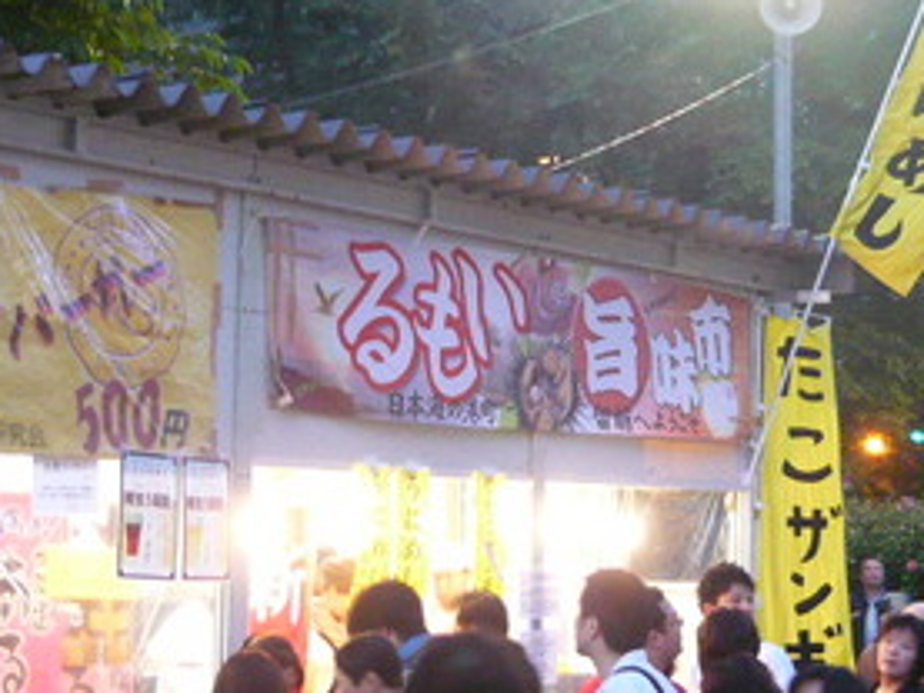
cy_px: 245
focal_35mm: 88
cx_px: 504
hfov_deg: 22.2
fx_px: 2350
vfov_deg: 16.8
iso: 400
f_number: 2.9
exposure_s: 1/8
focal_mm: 6
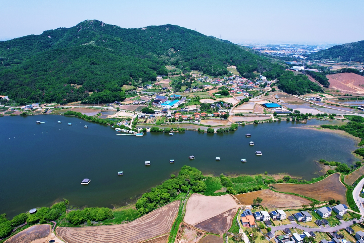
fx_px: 233
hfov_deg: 76.0
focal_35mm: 23
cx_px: 190
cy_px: 124
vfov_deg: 55.1
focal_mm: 8.38
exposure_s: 1/1600
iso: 110
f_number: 2.8
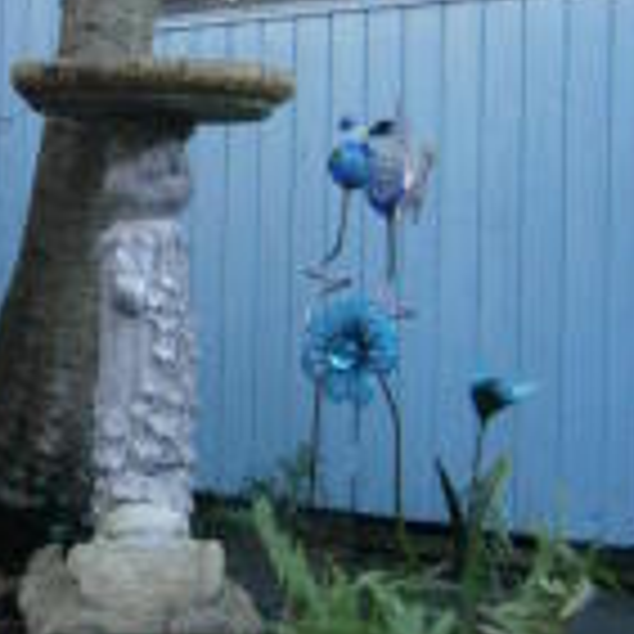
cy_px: 236
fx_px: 1471
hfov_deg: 23.5
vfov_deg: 24.3
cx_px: 27
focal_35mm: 71
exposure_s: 1/250
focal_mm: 4.7
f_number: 2.8
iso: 400
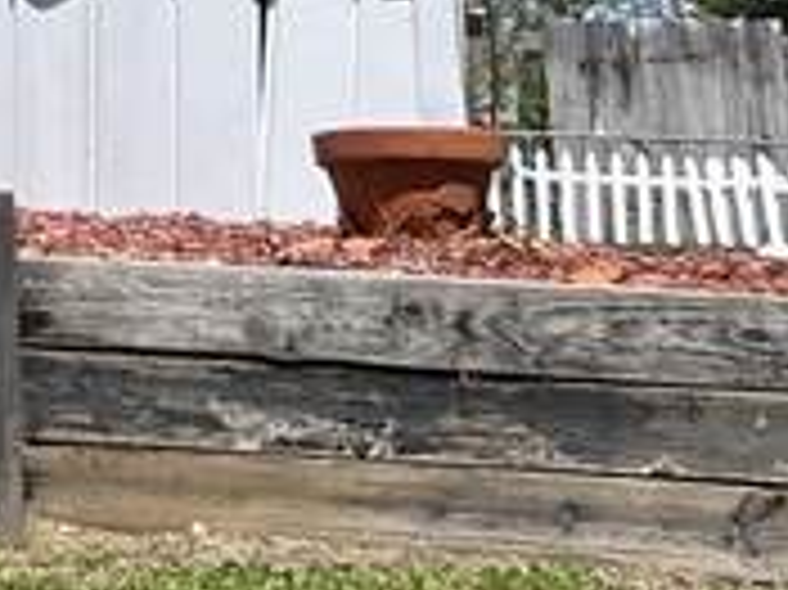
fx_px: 3458
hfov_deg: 10.8
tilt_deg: +13.1
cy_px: -513
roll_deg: -3.3
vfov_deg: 9.3
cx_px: -1175
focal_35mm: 152
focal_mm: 5.7
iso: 50
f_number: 1.5
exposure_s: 1/5882
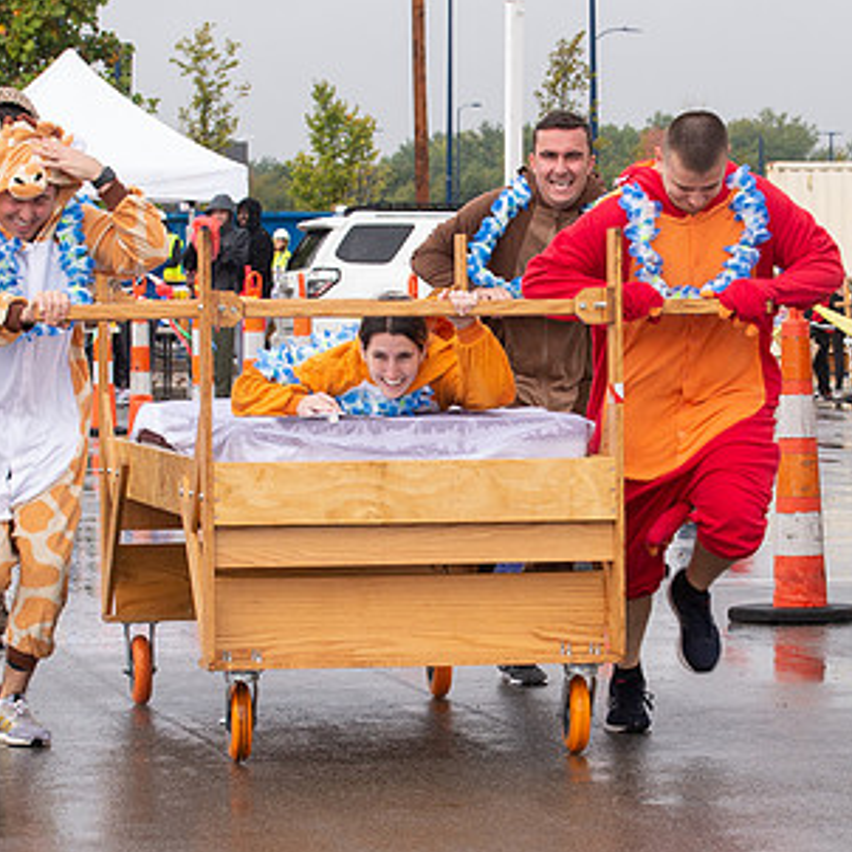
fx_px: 5430
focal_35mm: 195
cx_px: 506
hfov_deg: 9.0
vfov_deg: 9.0
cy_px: 553
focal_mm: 70
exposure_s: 1/400
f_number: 7.1
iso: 400
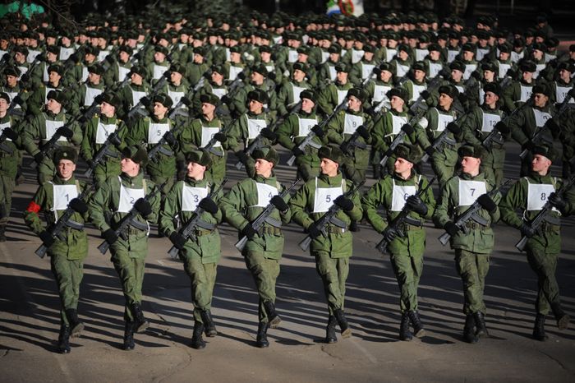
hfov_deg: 13.3
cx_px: 288
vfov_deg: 8.8
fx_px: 2474
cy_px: 192
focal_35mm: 155
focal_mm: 155
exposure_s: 1/5000
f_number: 2.8
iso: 400
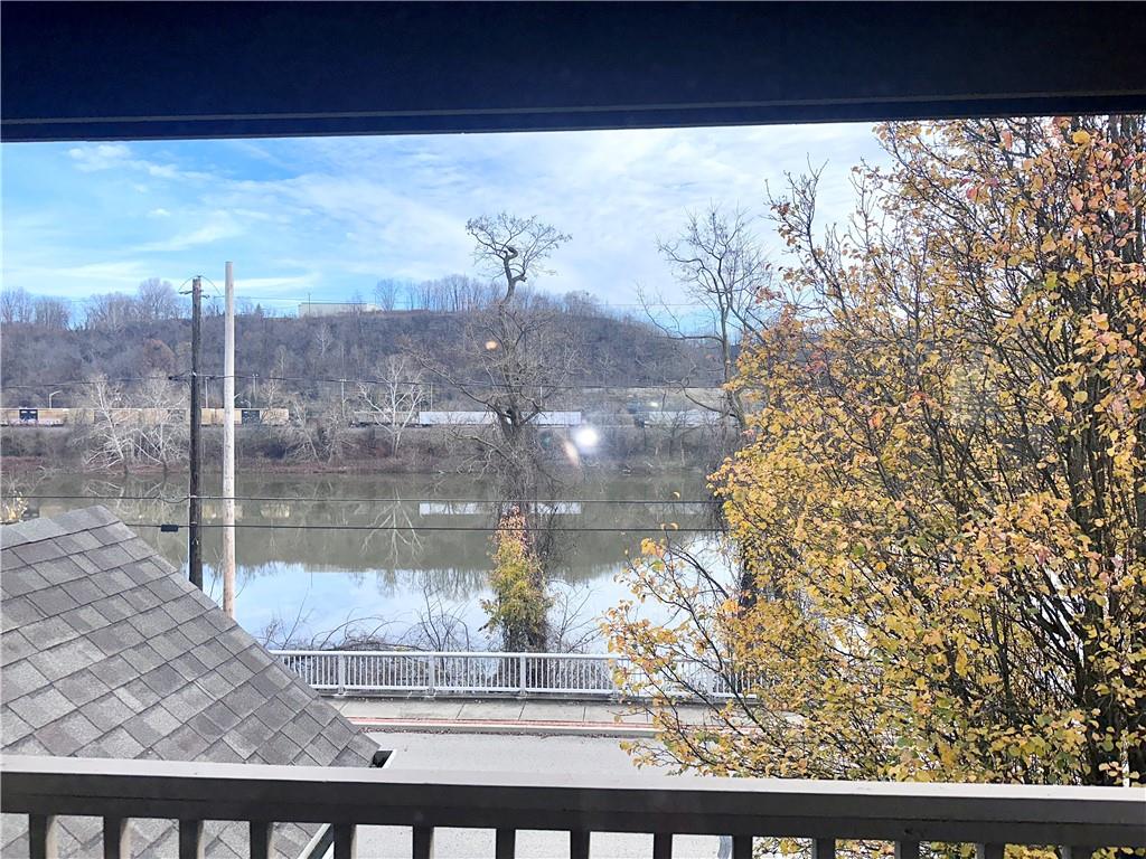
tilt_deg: -1.6
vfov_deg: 56.8
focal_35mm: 24
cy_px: 430
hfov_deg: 71.6
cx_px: 573
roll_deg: -0.6
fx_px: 795
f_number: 1.78
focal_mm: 6.86
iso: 50
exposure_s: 1/2110
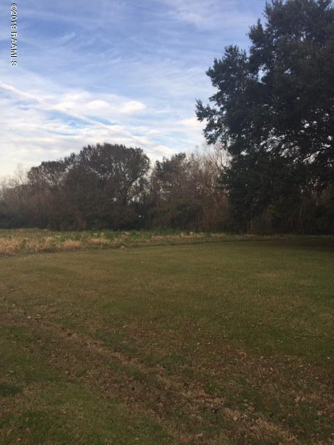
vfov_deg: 61.7
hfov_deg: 48.2
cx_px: 167
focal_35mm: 29
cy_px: 222
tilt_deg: +0.3
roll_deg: +1.0
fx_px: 373
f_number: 2.2
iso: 32
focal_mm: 4.15
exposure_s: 1/581
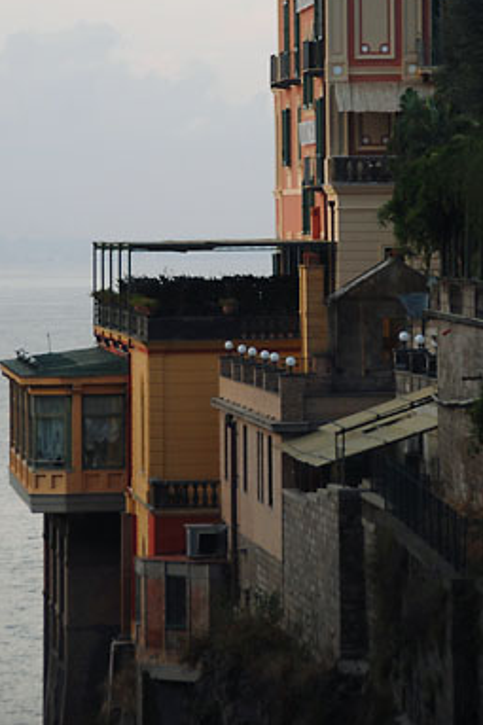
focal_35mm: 272
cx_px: 298
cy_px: 182
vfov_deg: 7.6
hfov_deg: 5.0
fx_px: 5479
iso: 100
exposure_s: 1/80
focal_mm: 112
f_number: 5.3
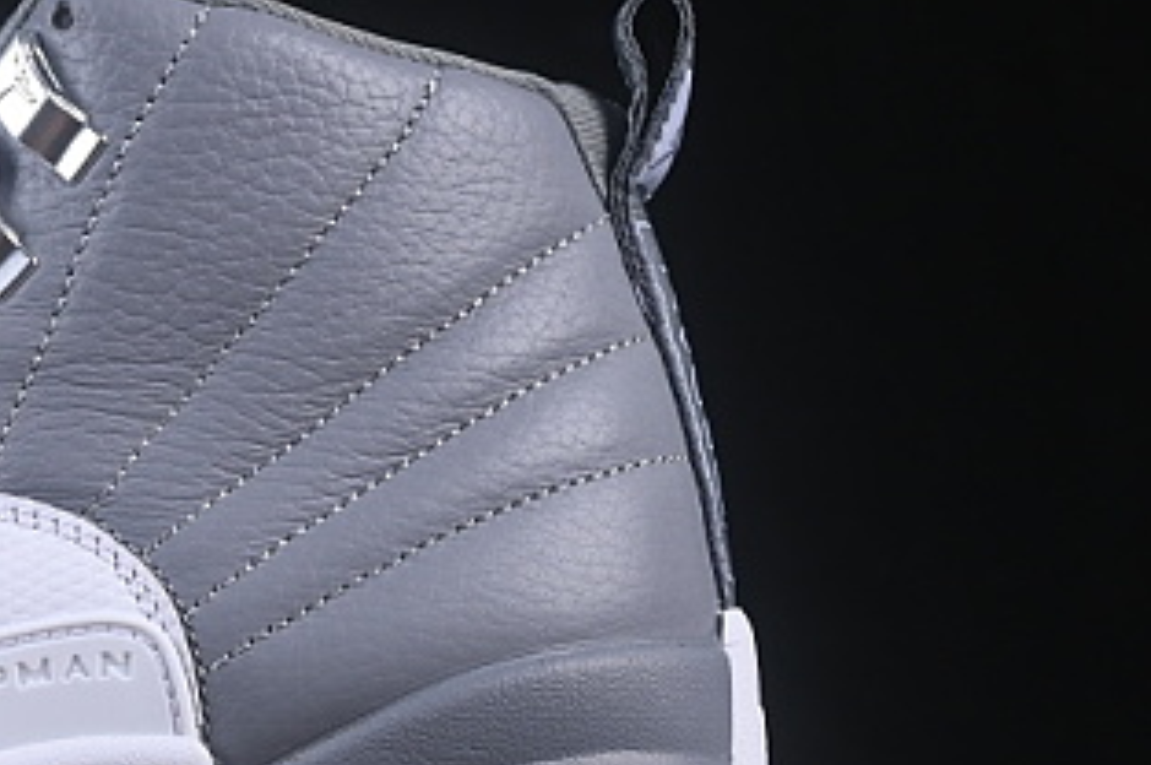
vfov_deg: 7.1
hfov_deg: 10.6
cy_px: 388
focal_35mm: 192
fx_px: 6132
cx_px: -180
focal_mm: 50
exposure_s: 1/80
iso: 160
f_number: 8
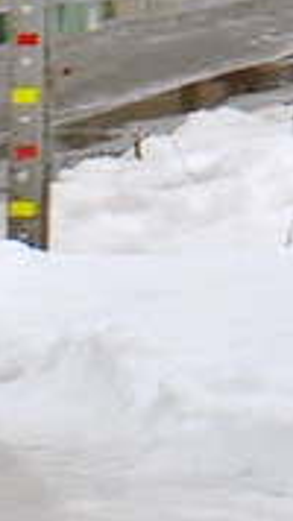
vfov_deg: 3.7
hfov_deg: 2.0
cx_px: 1629
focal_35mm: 584
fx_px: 8074
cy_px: -424
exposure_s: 1/250
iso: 200
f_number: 8
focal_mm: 44
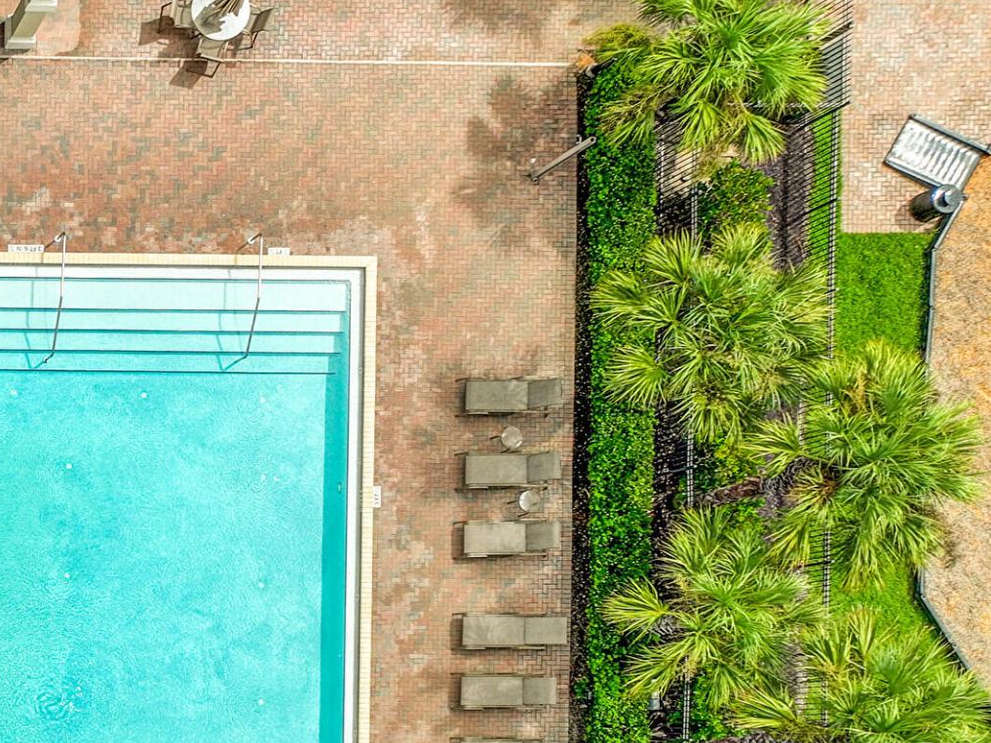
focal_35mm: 68
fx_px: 1946
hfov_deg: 24.3
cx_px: -363
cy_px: 751
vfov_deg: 20.9
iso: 120
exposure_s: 1/2000
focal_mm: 12.3
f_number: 2.8
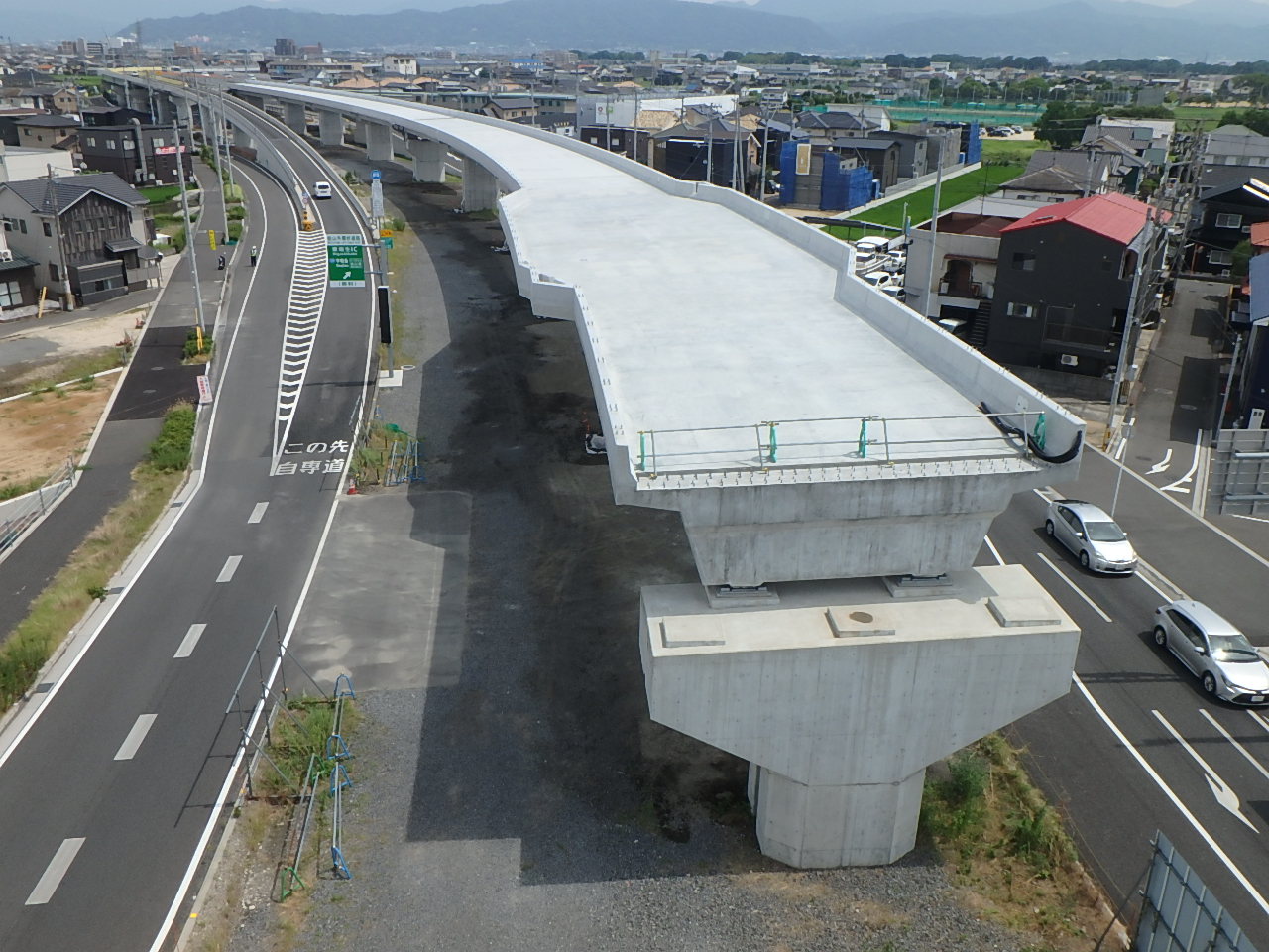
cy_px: 476
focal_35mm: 29
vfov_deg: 48.2
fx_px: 1063
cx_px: 634
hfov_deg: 61.7
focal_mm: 5.2
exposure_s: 1/400
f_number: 7.6
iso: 125
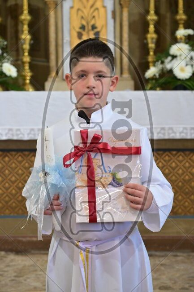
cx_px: 97
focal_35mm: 71
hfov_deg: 19.2
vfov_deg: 28.5
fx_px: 574
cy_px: 146
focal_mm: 71
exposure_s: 1/125
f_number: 5
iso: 5000
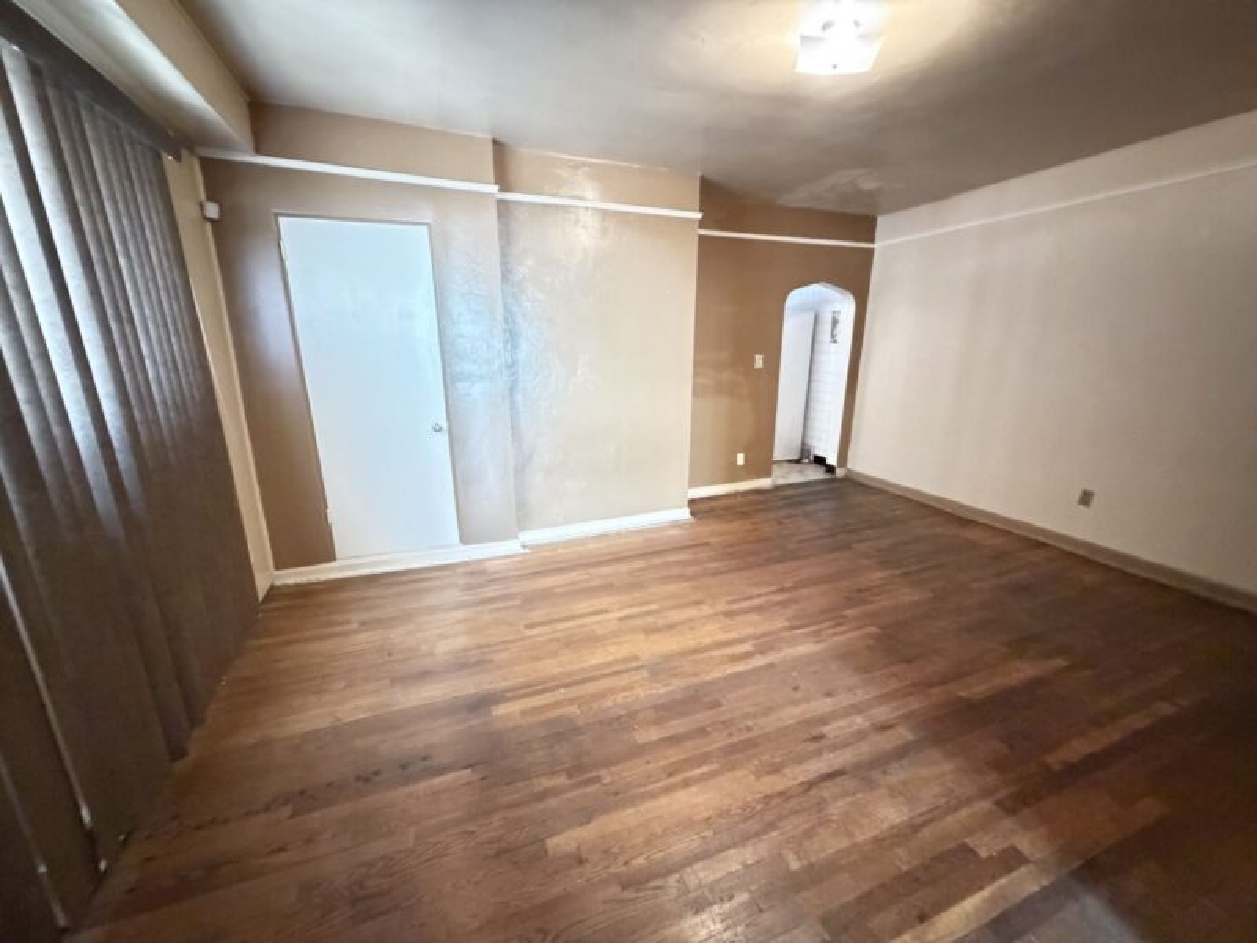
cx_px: 628
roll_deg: +0.2
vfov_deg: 85.7
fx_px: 508
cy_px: 472
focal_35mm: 14
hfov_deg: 102.1
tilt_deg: -14.6
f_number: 2.2
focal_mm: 2.22
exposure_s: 1/30
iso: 2500
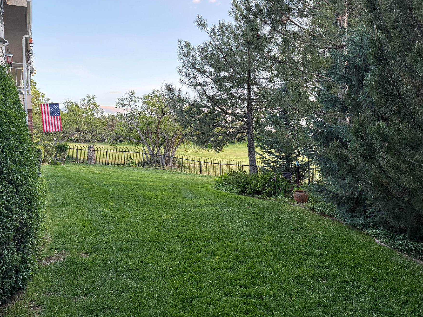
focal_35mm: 28
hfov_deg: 63.4
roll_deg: +2.6
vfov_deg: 49.8
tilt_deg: -2.7
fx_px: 342
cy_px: 155
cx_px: 218
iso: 125
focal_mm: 6.76
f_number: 1.78
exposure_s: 1/121
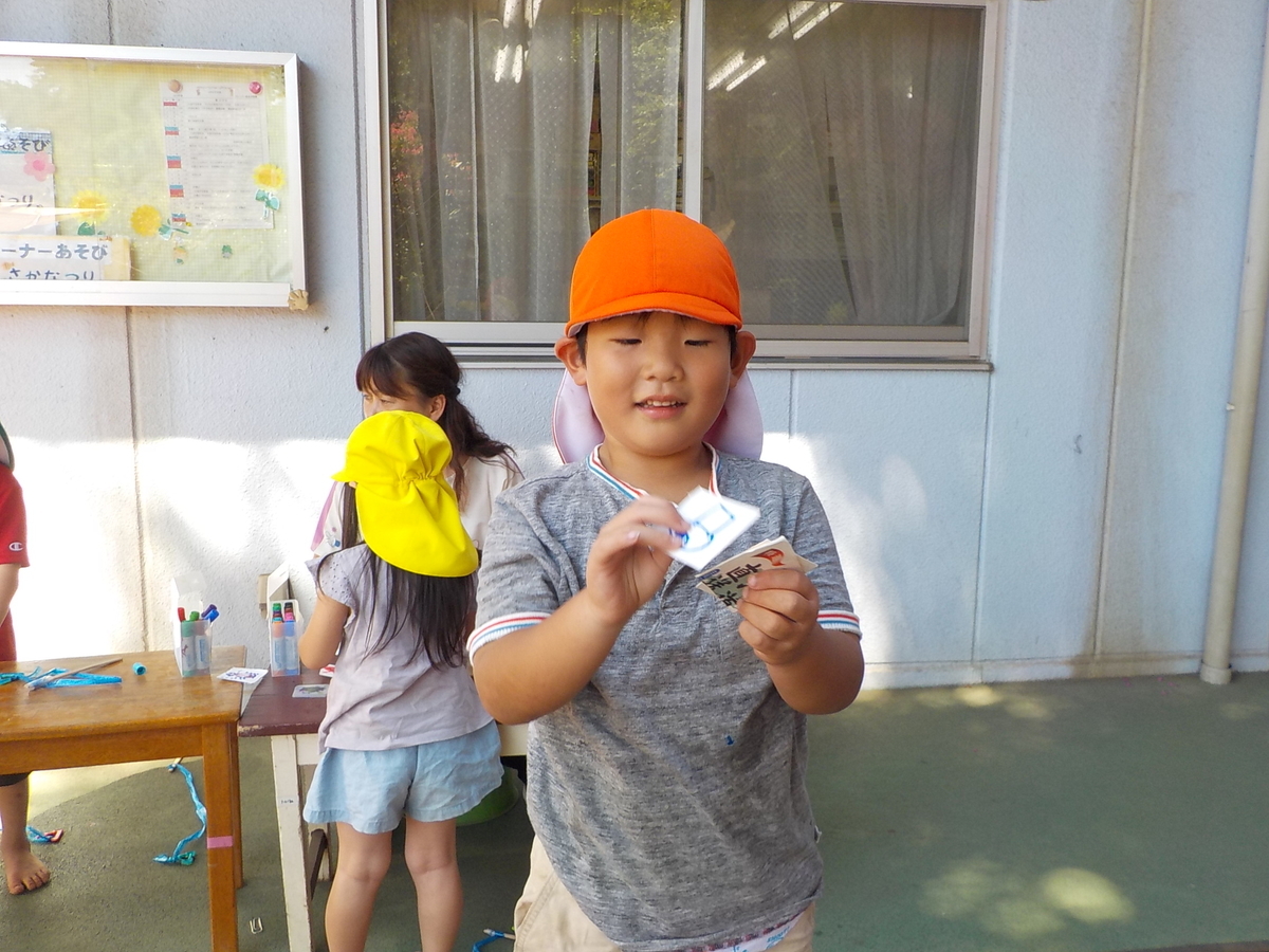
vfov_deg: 46.8
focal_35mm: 30
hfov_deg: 60.0
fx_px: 1100
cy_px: 476
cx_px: 634
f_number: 3.3
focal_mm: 4.1
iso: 125
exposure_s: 1/125
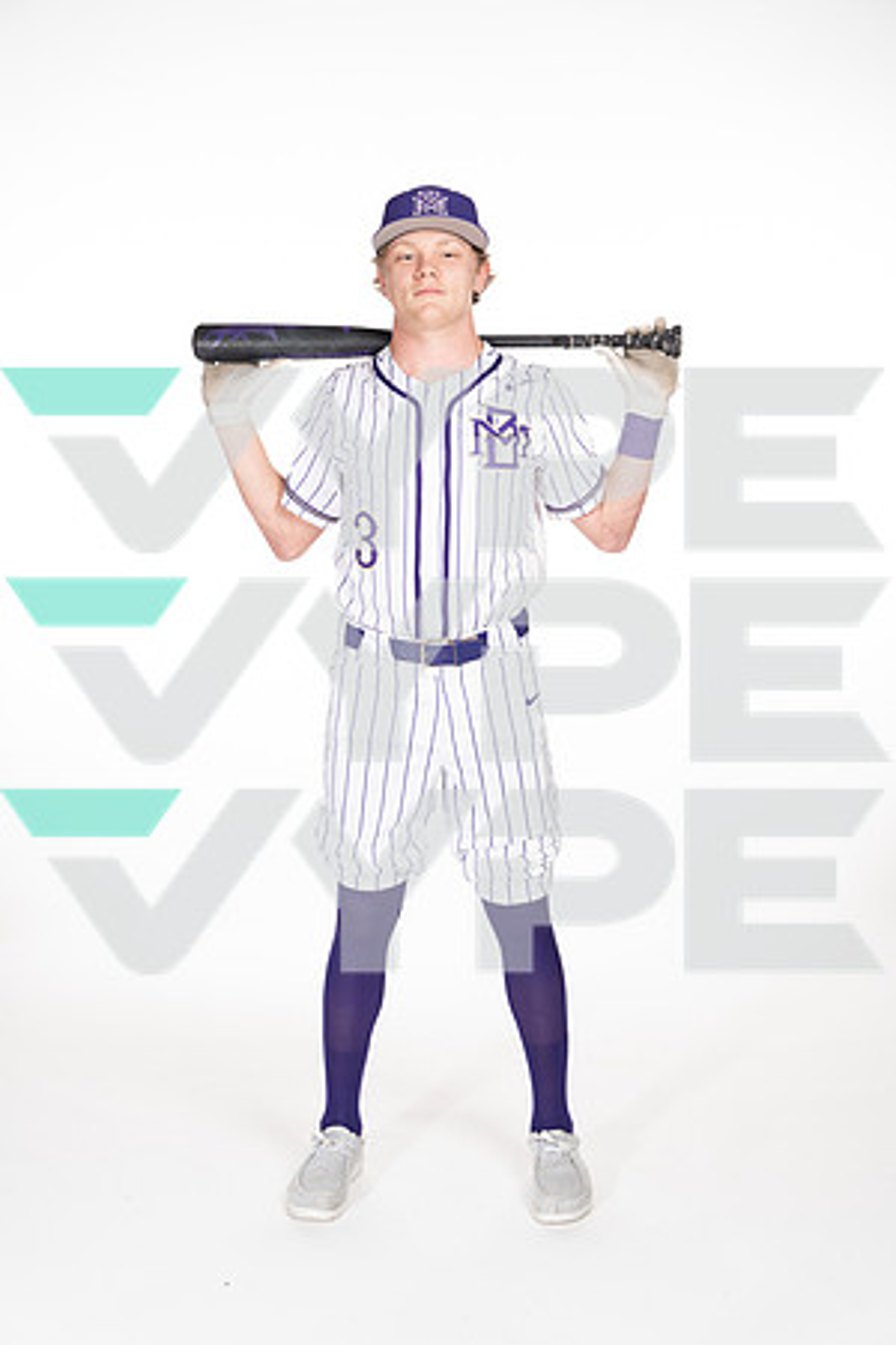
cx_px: 448
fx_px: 1867
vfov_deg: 39.6
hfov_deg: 27.0
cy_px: 672
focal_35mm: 50
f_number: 5.6
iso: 250
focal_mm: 50
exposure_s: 1/250
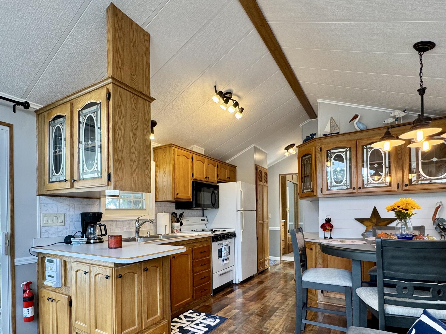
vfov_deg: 64.7
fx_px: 258
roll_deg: +0.5
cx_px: 193
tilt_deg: +0.0
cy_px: 216
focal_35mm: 20
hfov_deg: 81.3
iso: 160
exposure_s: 1/120
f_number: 2.2
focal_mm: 2.22
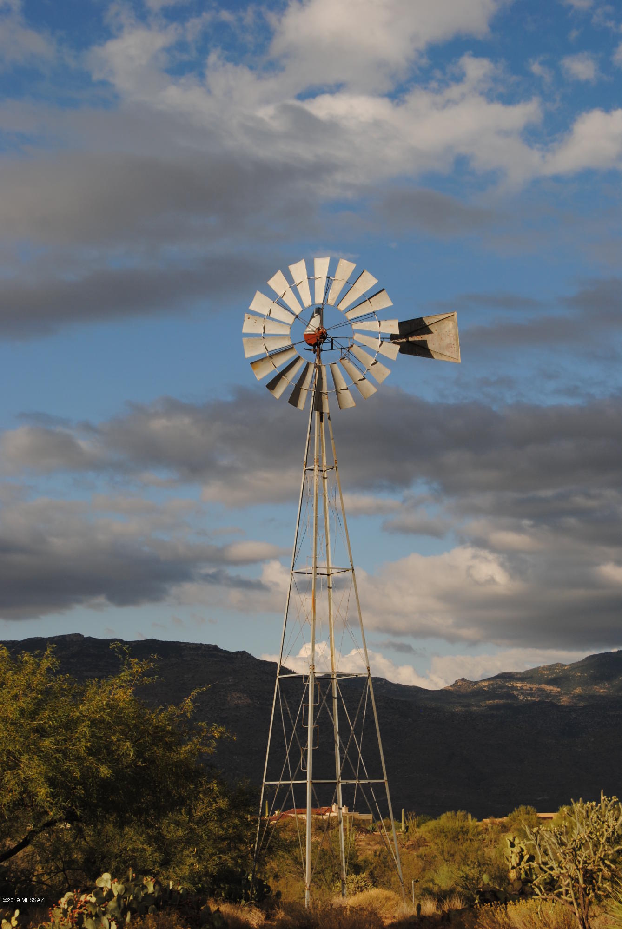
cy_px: 464
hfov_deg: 18.2
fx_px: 1938
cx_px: 311
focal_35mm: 75
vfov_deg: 27.0
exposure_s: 1/250
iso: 100
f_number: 8
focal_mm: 50
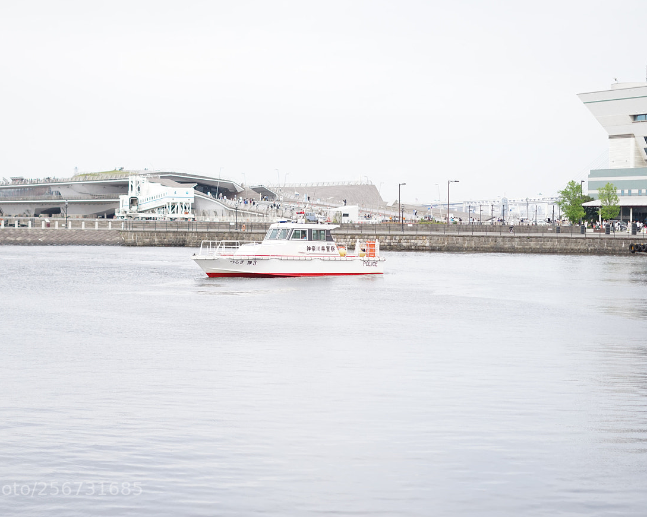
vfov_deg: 22.1
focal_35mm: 69
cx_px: 307
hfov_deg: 27.5
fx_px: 1321
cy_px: 218
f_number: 2
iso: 500
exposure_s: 1/6400
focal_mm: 50
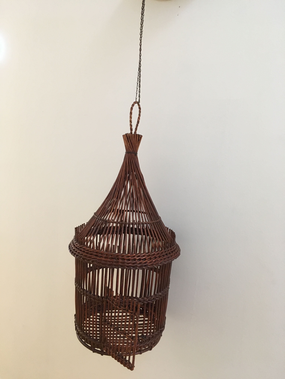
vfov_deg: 61.7
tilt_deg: -7.5
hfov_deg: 48.2
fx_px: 318
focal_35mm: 29
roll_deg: -4.2
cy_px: 190
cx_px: 142
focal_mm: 4.15
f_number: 2.2
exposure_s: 1/33
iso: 160
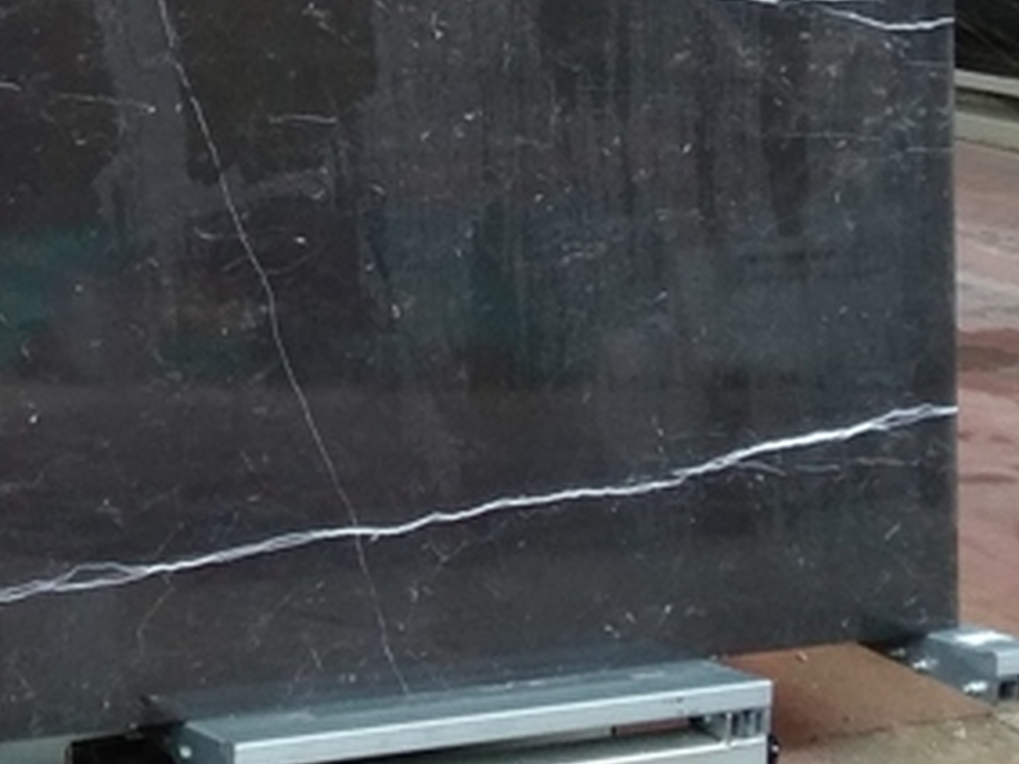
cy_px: 14
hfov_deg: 19.9
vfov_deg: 15.4
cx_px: -119
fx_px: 2766
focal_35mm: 94
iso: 320
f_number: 2.2
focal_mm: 3.82
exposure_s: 1/100
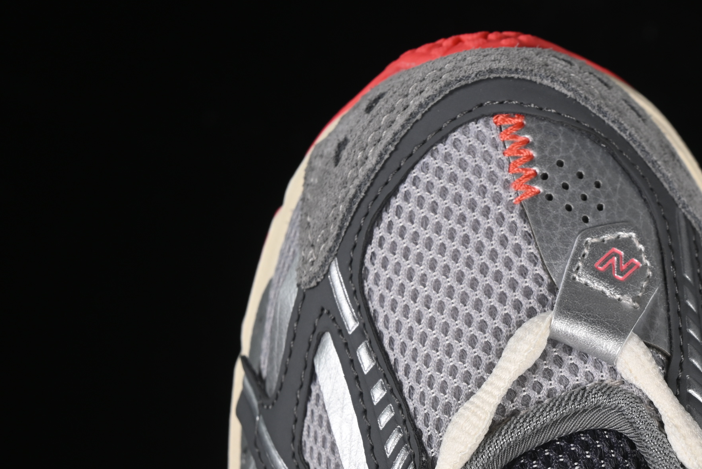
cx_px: 531
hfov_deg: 17.2
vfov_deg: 11.6
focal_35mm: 118
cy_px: 357
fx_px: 2301
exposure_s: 1/80
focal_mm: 50
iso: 160
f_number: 7.1
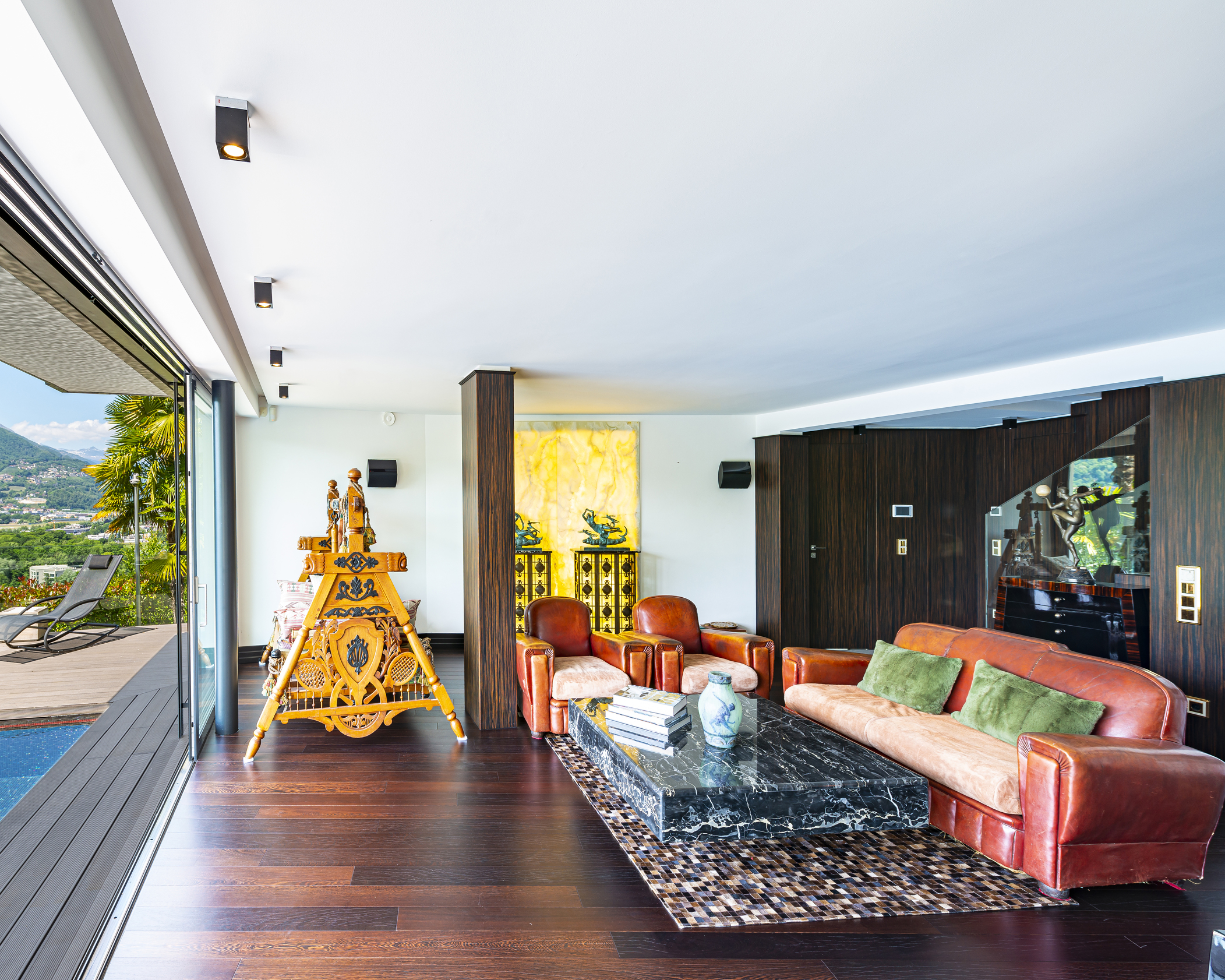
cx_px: 495
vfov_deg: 80.4
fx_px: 580
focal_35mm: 16
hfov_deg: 92.0
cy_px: 495
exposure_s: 1/2.5
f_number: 8
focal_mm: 14
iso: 100
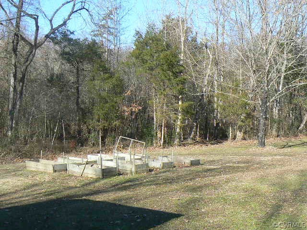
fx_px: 435
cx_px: 154
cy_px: 115
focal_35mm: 49
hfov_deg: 38.9
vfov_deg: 29.7
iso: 80
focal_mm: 6
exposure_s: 1/160
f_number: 5.6
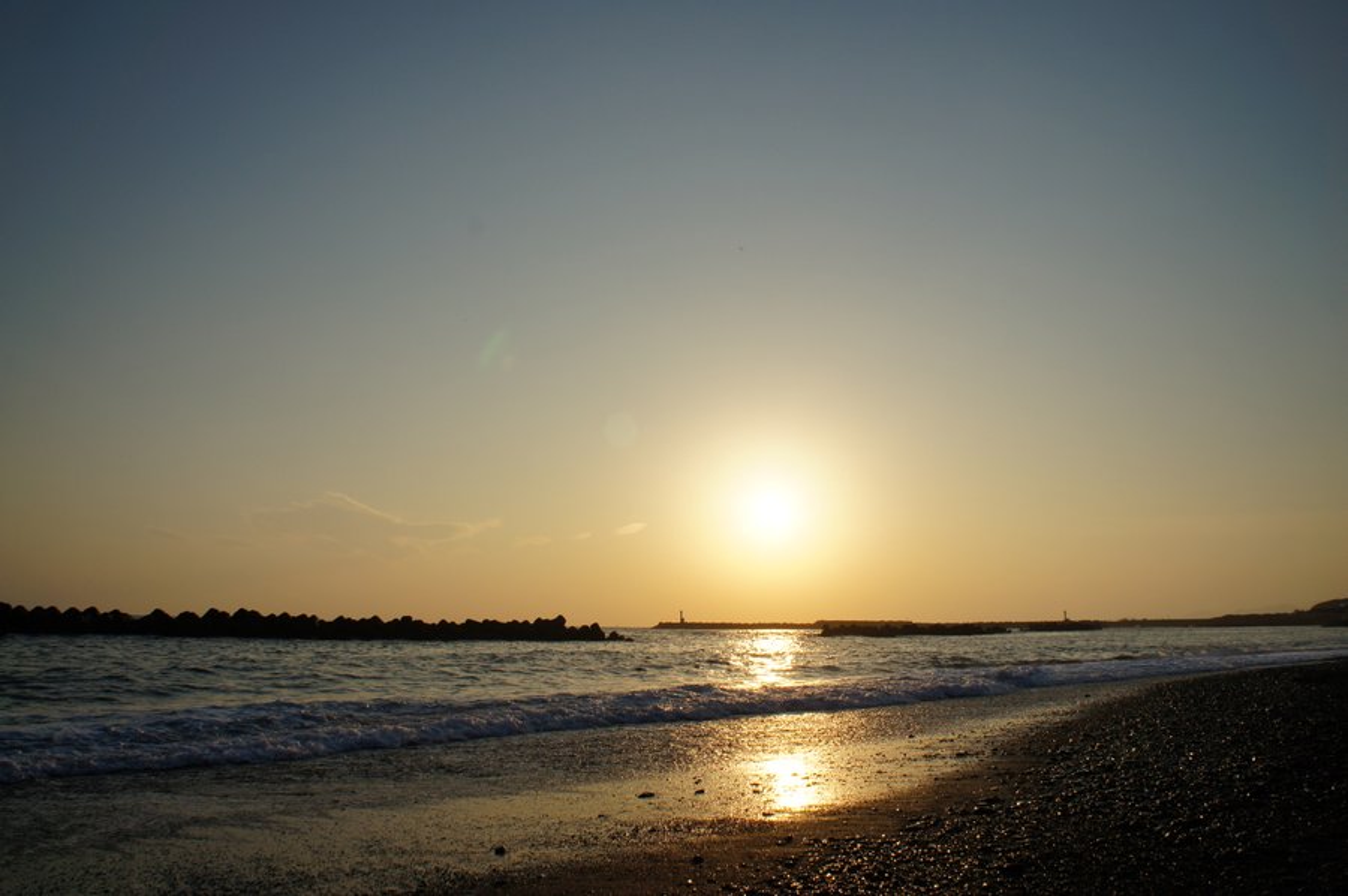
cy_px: 448
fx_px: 1010
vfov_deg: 47.8
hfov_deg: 67.4
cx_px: 674
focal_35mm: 27
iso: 200
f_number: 13
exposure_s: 1/640
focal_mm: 18
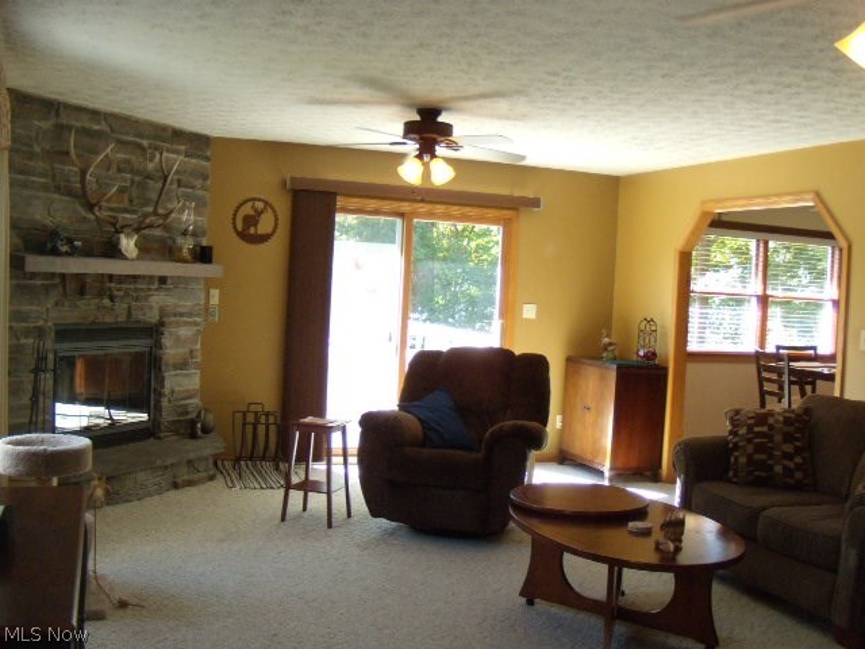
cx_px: 432
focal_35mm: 36
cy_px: 324
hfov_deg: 51.4
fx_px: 900
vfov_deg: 39.7
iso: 400
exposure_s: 1/60
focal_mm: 6.4
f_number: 3.6
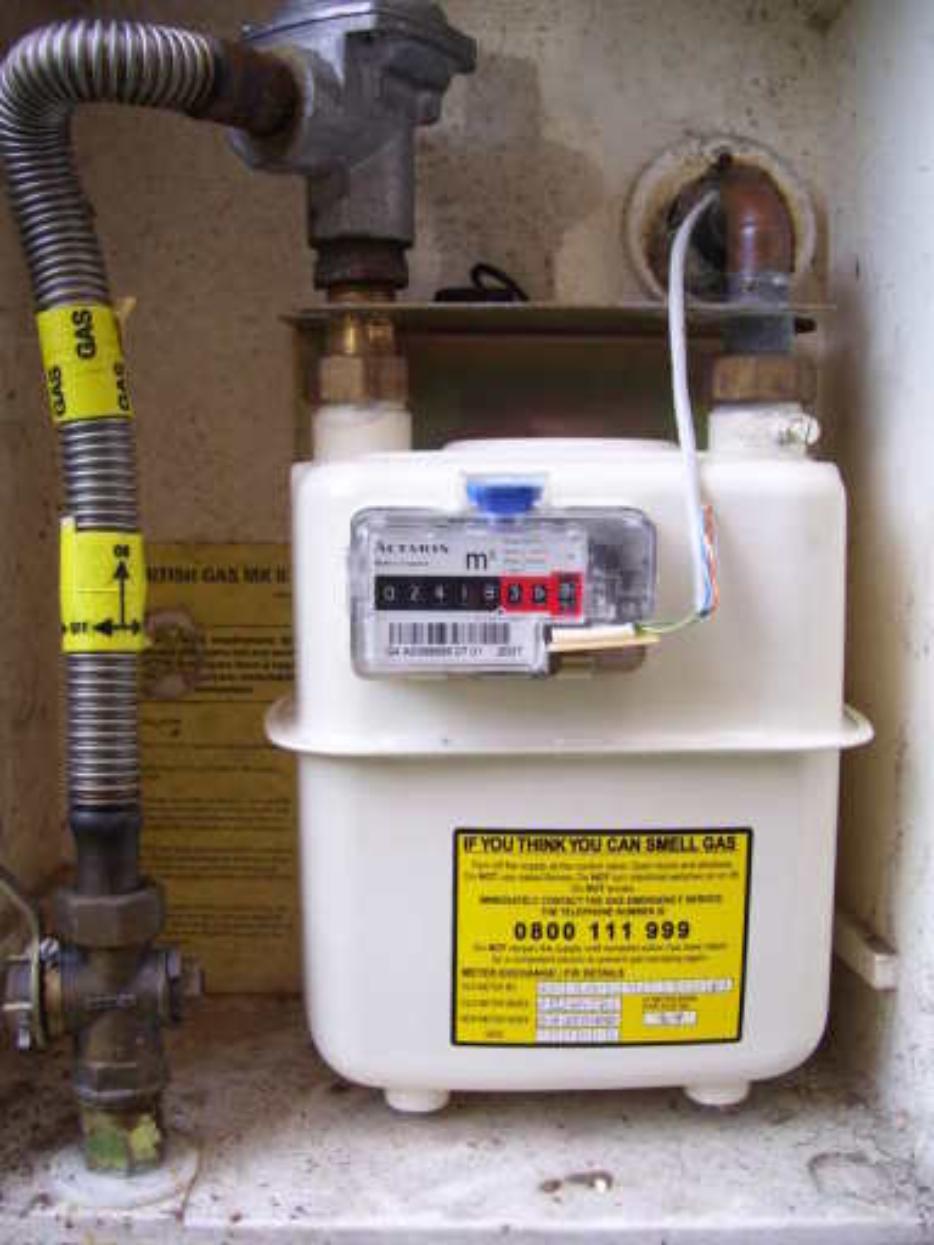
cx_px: 467
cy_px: 622
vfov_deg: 50.1
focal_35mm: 37
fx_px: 1331
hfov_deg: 38.7
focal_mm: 6
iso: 80
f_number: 2.7
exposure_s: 1/60
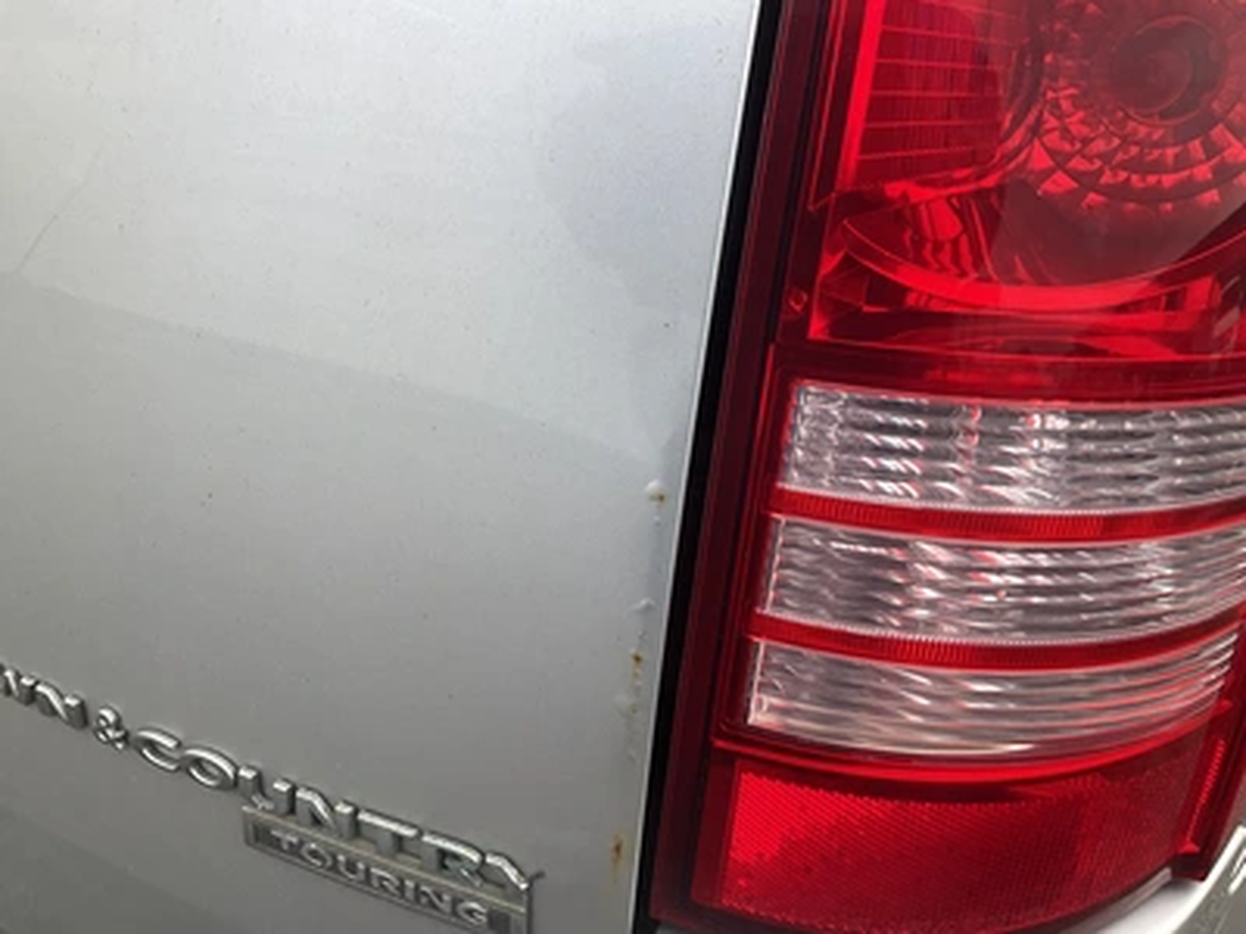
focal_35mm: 29
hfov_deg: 61.7
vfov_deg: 48.2
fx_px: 1044
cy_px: 467
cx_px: 623
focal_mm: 3
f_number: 1.8
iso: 25
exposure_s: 1/719
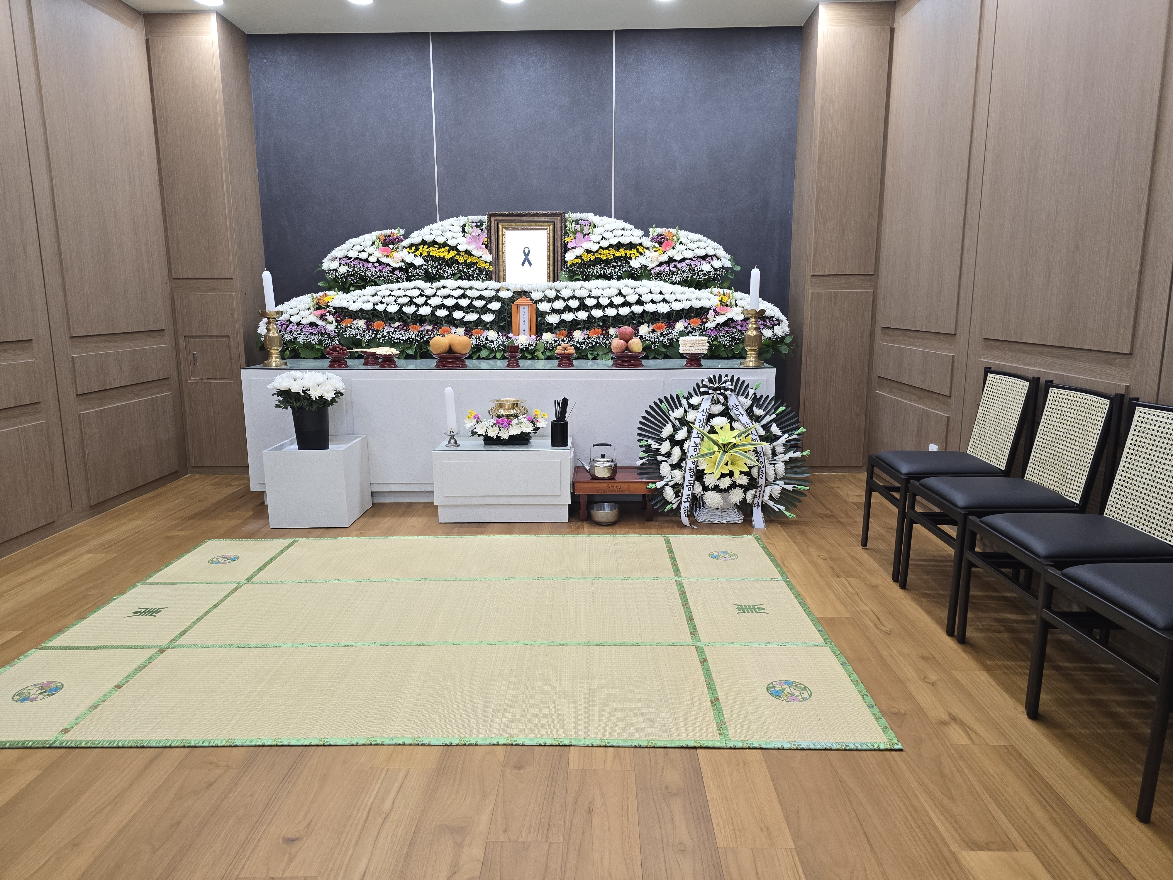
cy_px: 440
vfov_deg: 58.9
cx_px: 586
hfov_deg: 73.9
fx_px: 779
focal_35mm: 23
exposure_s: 1/120
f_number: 1.7
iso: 200
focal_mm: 6.3
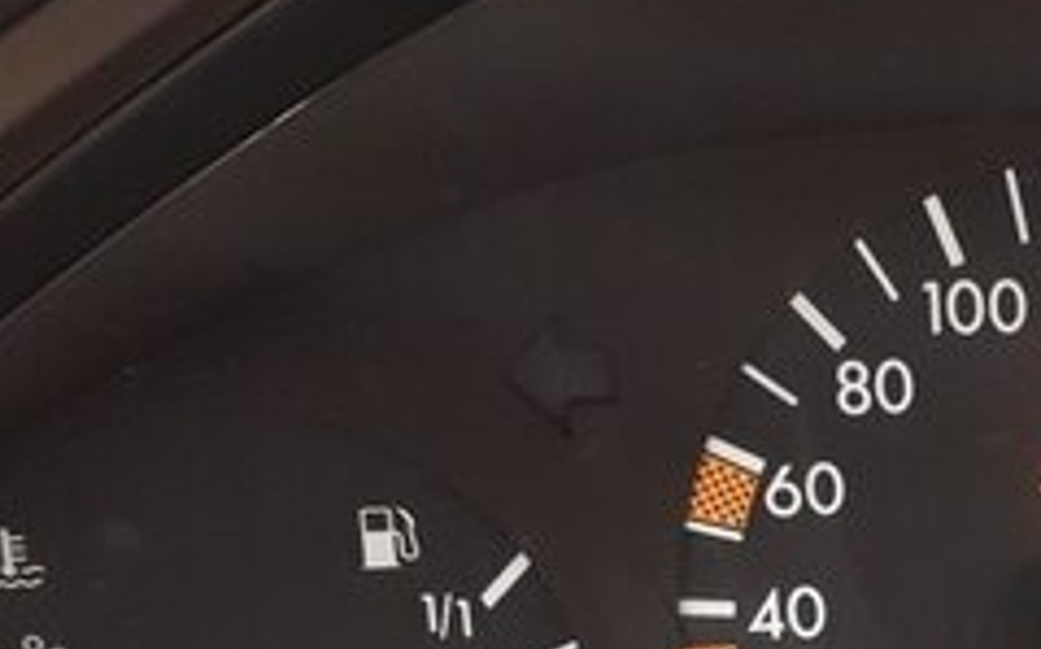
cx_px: 1124
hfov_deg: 24.5
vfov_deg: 15.3
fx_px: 2240
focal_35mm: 79
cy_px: 947
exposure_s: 1/50
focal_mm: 3.6
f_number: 1.9
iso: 125
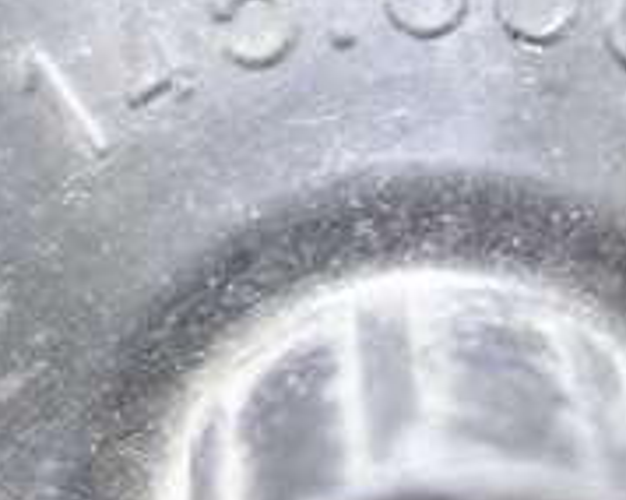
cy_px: 40
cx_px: 239
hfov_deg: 15.9
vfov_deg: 12.6
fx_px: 2239
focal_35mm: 121
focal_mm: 10.4
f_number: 1.8
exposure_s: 1/30
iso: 250
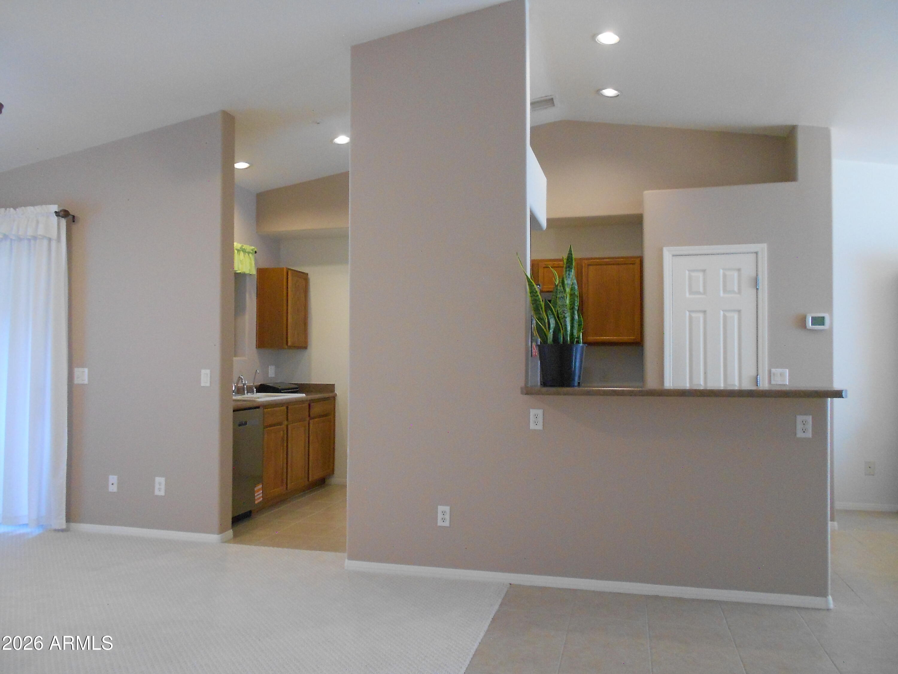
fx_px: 674
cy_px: 337
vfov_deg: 53.1
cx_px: 449
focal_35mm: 26
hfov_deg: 67.3
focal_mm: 4.6
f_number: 3.2
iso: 400
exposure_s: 1/15
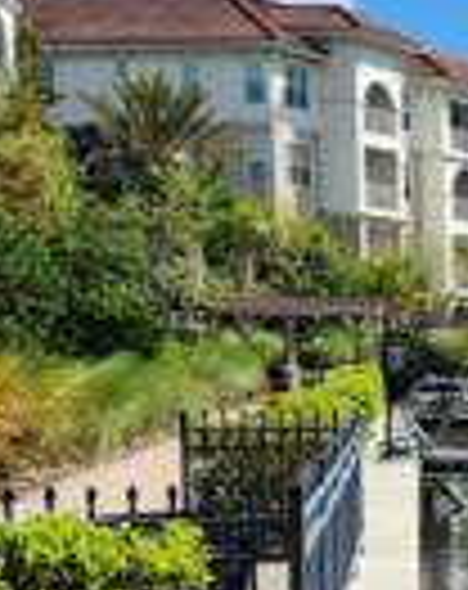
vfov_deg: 17.3
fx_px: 1913
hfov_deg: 11.5
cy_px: 498
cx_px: 1120
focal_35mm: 110
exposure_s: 1/1593
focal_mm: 5.4
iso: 20
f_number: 1.8
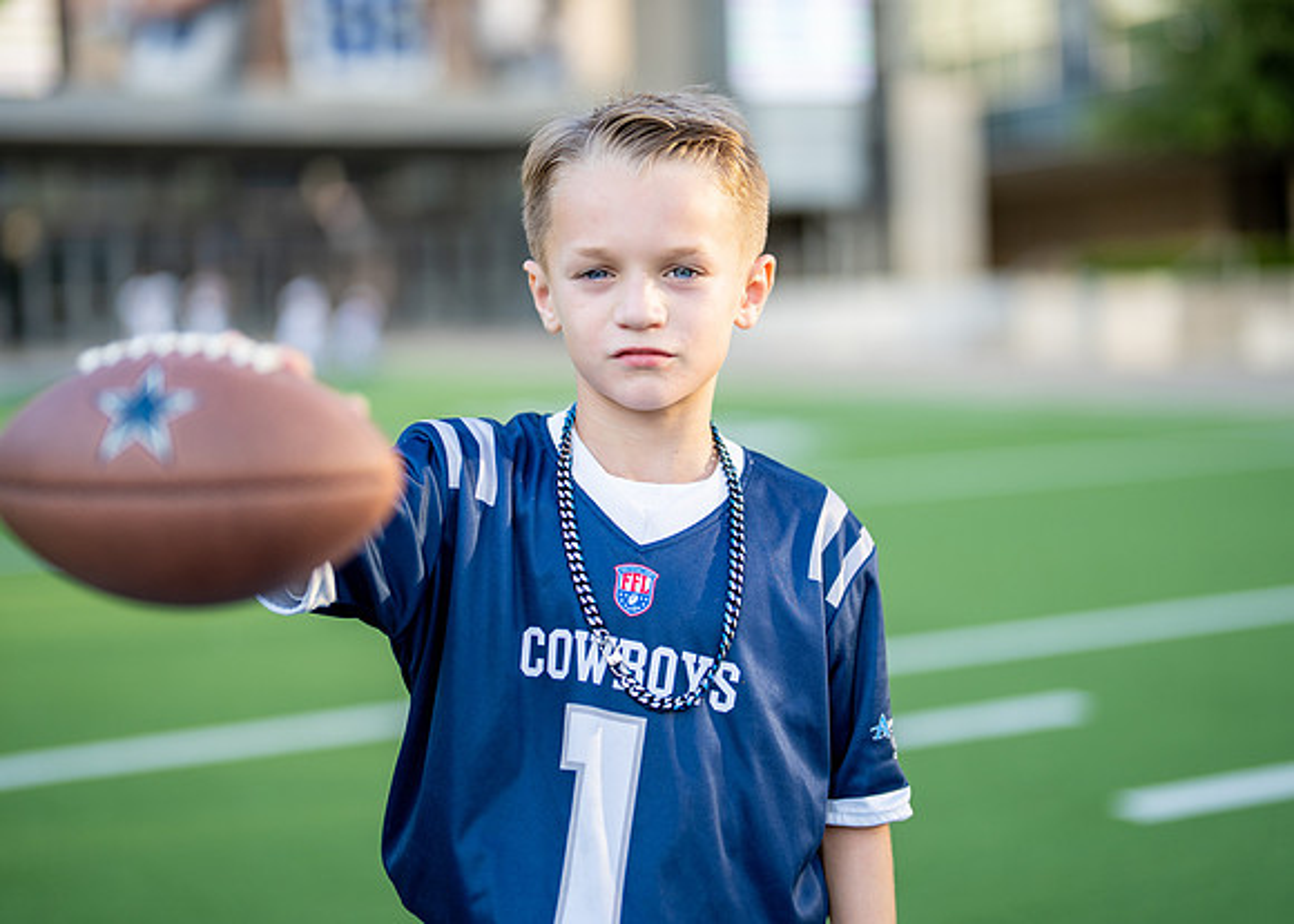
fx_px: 2212
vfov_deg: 23.6
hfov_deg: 32.6
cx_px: 654
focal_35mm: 60
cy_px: 422
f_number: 1.2
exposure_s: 1/1600
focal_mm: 50
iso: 100
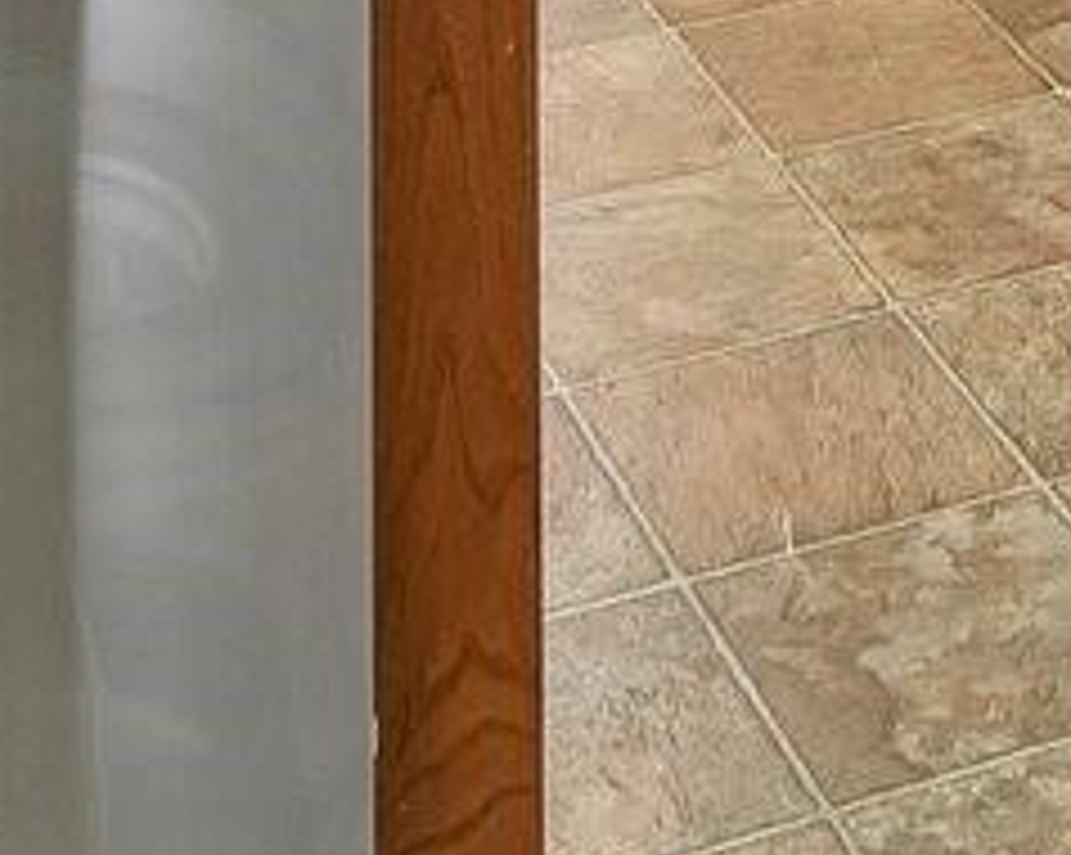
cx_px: 1120
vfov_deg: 10.3
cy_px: -1636
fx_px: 3579
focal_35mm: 113
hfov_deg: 16.6
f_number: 8
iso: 200
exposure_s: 1/4
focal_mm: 14
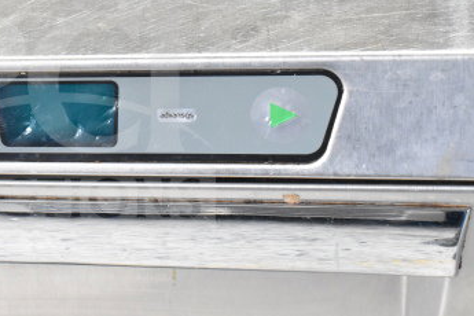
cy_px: 122
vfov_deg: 14.7
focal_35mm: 93
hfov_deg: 21.5
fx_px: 1223
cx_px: 60
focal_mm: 35
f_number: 8
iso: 6400
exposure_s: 1/200
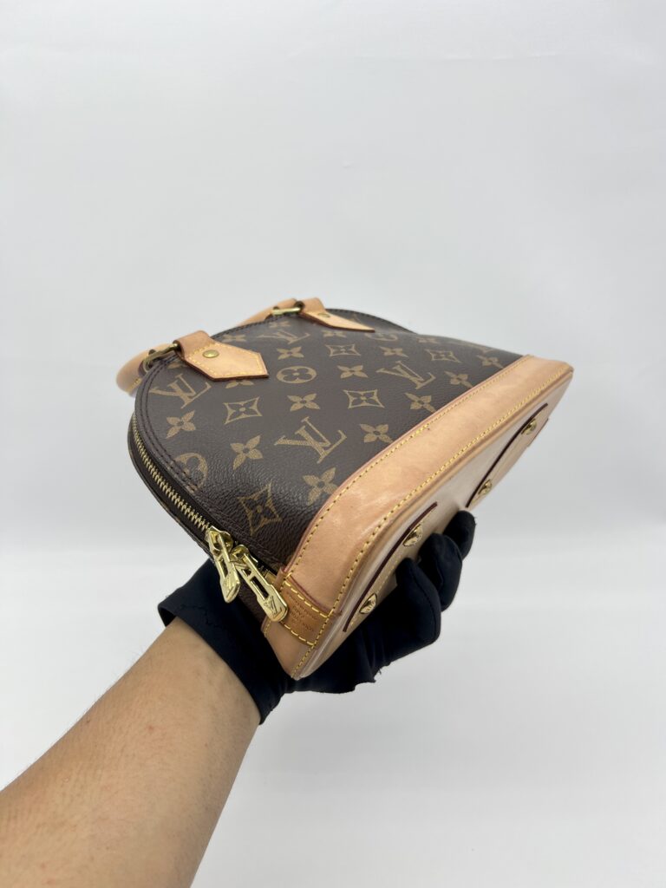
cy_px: 444
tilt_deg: -25.2
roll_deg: +0.0
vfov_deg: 67.3
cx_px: 333
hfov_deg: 53.1
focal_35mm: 26
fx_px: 667
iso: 32
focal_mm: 5.7
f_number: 1.5
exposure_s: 1/108
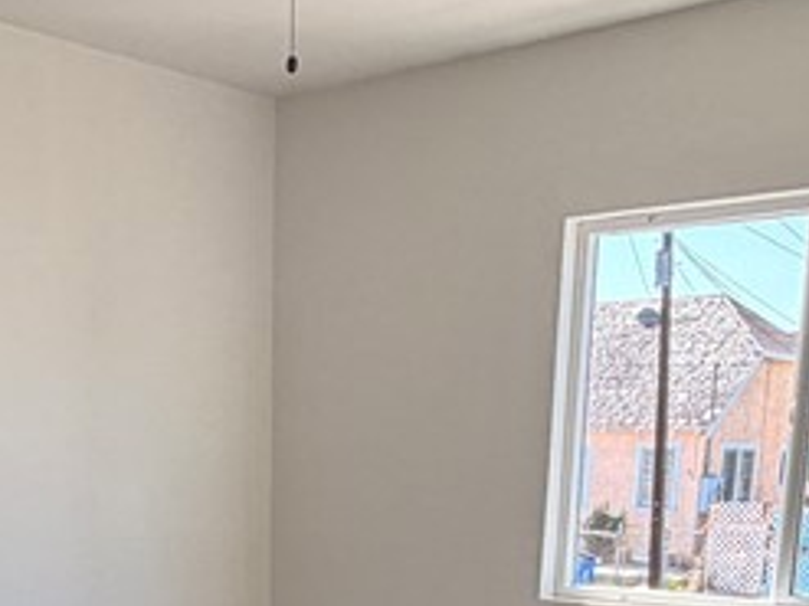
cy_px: 799
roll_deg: -1.1
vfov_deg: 22.4
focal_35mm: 58
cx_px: 249
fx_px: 1355
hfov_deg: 32.9
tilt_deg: -14.4
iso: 64
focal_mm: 2.22
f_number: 2.2
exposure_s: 1/121
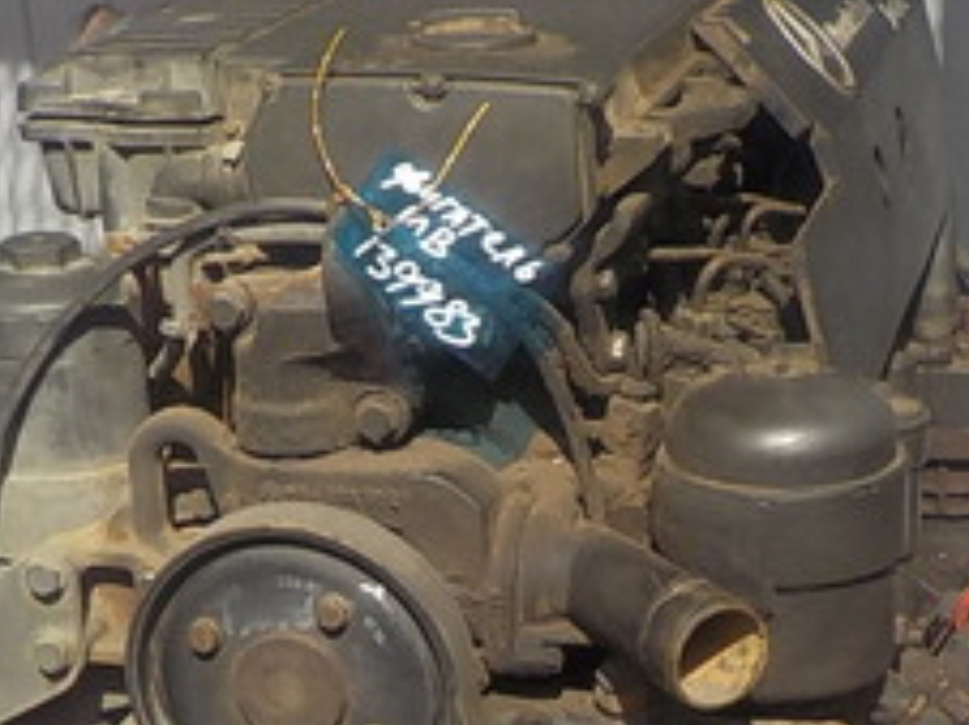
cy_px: 588
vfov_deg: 17.2
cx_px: 437
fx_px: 2377
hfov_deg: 23.0
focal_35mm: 85
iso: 125
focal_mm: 4.1
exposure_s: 1/800
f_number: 3.3
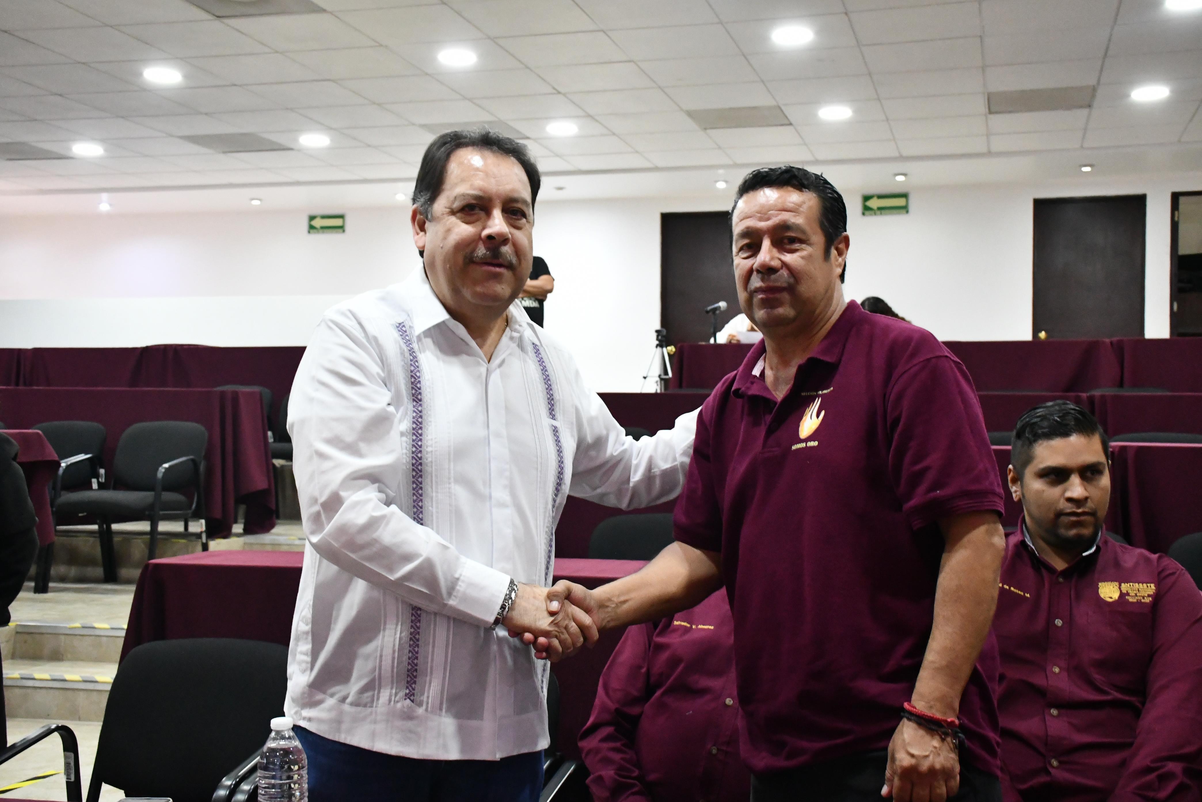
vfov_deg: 34.2
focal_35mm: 39
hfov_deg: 49.6
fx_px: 1302
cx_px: 601
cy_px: 401
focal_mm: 26
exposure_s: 1/60
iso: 5600
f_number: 6.3
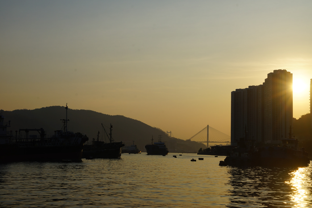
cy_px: 98
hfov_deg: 36.9
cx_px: 168
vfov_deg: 25.1
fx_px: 468
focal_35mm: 54
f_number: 11
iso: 100
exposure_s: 1/320
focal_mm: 50
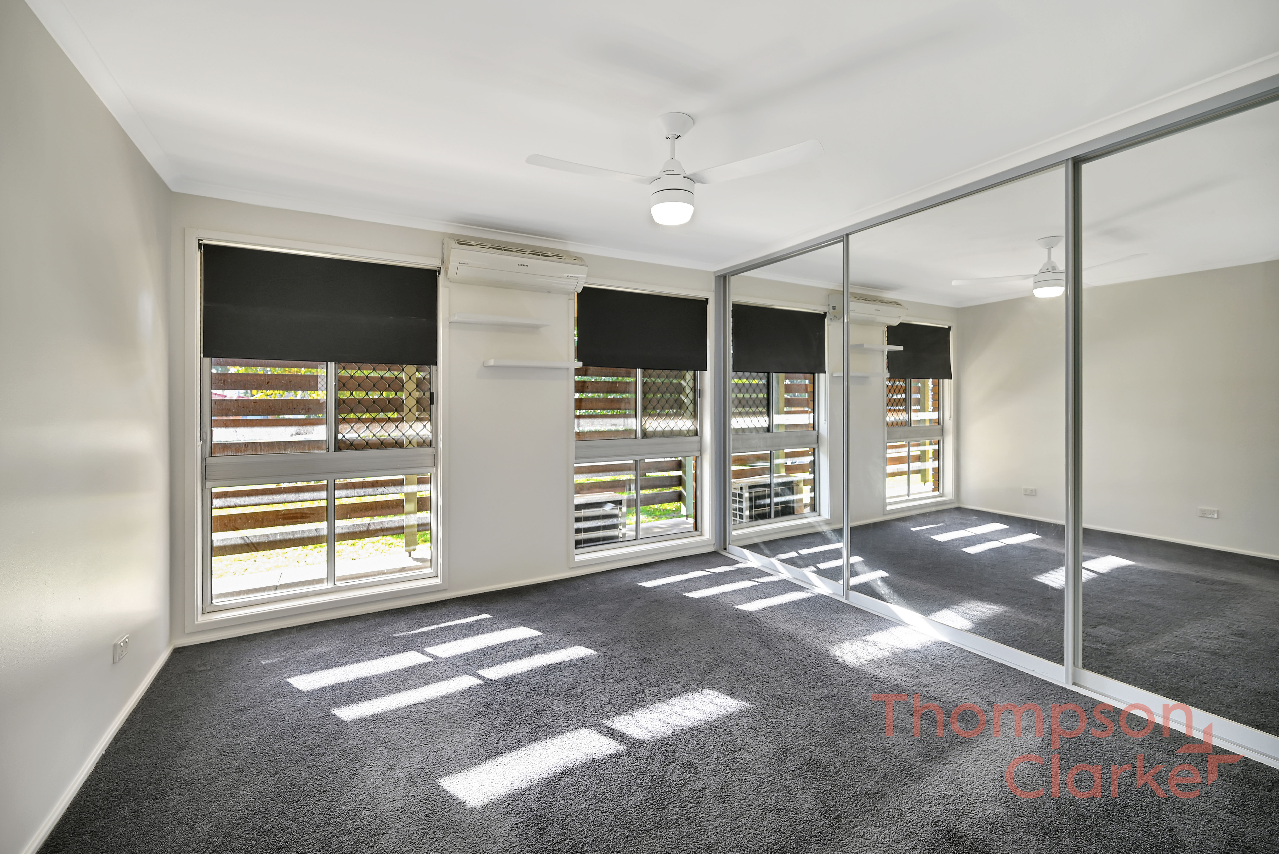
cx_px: 640
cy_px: 427
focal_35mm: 14
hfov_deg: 104.2
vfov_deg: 81.2
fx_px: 497
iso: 100
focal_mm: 14
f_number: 4.5
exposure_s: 1/50
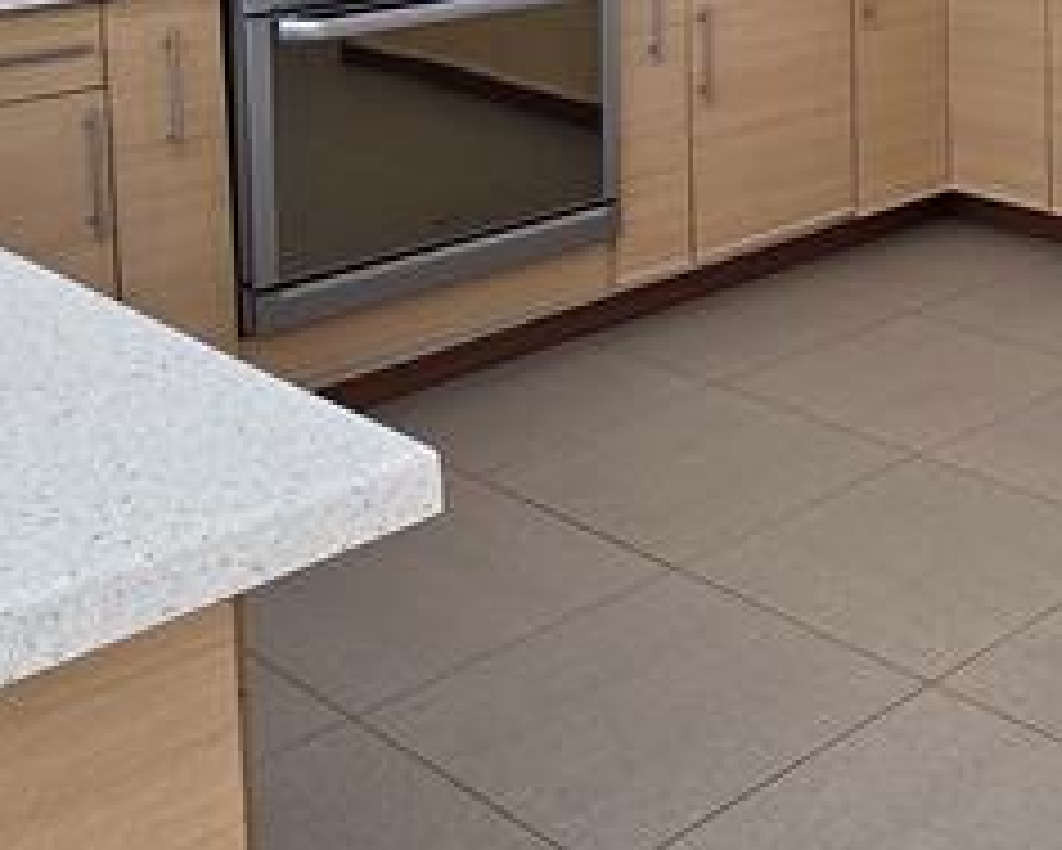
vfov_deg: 25.1
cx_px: 1066
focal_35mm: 55
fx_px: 1729
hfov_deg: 31.5
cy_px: -148
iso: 200
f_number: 2.2
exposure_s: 1/120
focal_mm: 2.2
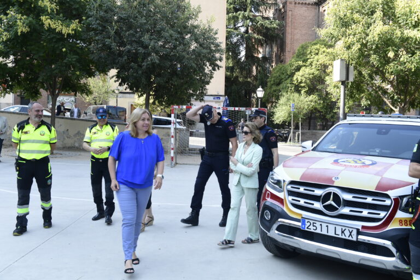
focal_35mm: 35
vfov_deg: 37.9
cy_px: 140
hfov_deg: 54.4
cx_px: 210
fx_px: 408
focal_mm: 35
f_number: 6.3
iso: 500
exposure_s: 1/320
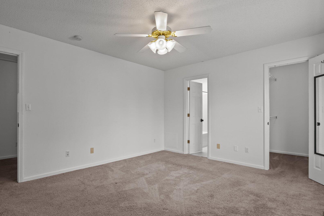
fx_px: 162
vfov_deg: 67.4
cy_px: 111
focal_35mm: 18
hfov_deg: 89.5
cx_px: 141
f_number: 8
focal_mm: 14
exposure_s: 1/2.5
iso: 250
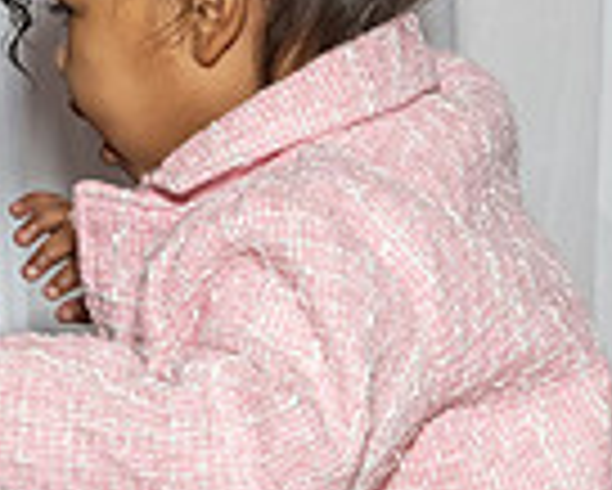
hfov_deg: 8.2
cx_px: -342
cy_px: 243
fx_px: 4187
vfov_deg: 6.7
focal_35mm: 231
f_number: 8
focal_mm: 32
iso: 640
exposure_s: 1/200
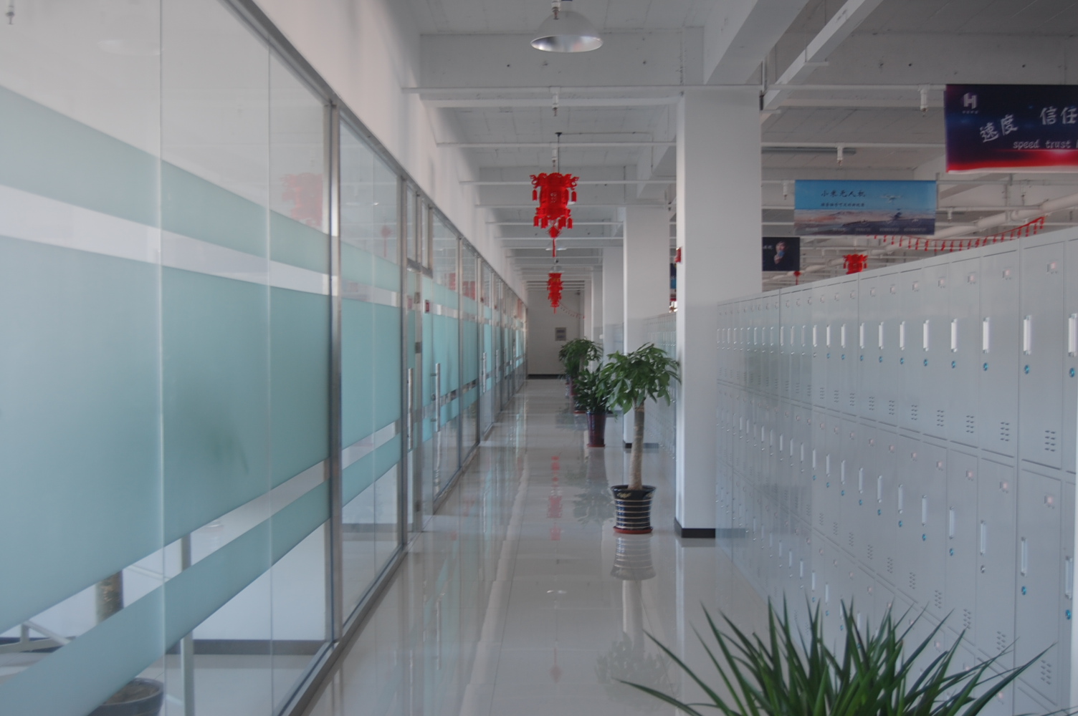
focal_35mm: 42
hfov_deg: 46.4
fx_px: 1257
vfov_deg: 31.8
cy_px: 358
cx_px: 539
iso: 200
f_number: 4.5
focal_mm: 28
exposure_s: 1/15
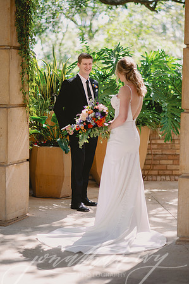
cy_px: 142
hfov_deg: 16.0
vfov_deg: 23.9
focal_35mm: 85
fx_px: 671
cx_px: 94
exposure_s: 1/1250
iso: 160
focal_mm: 85
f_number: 1.6
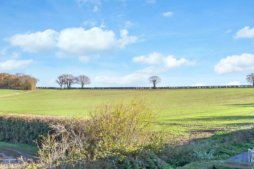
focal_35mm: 30
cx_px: 127
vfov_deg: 43.6
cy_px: 84
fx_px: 212
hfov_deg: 61.9
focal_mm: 20
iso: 200
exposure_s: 1/200
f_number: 8
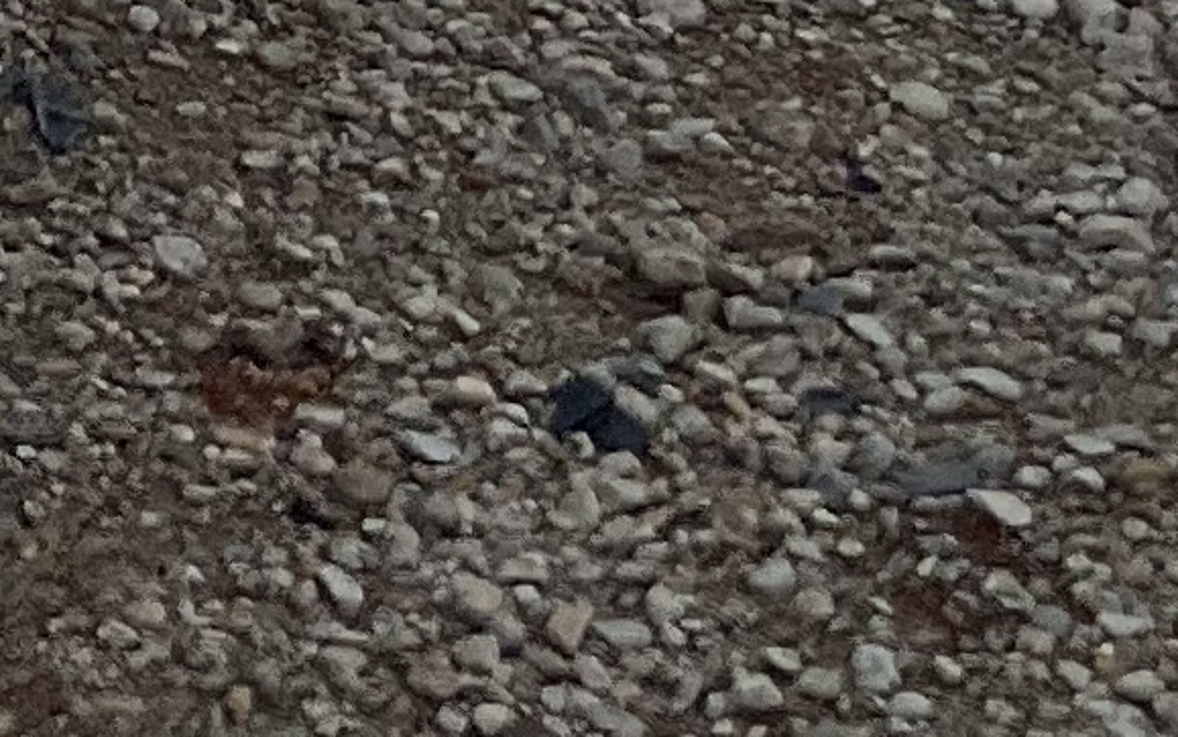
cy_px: -1657
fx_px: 6871
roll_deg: -1.8
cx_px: -1103
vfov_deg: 5.6
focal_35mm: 214
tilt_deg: -6.5
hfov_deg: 9.2
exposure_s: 1/2538
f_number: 1.8
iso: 16
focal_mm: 3
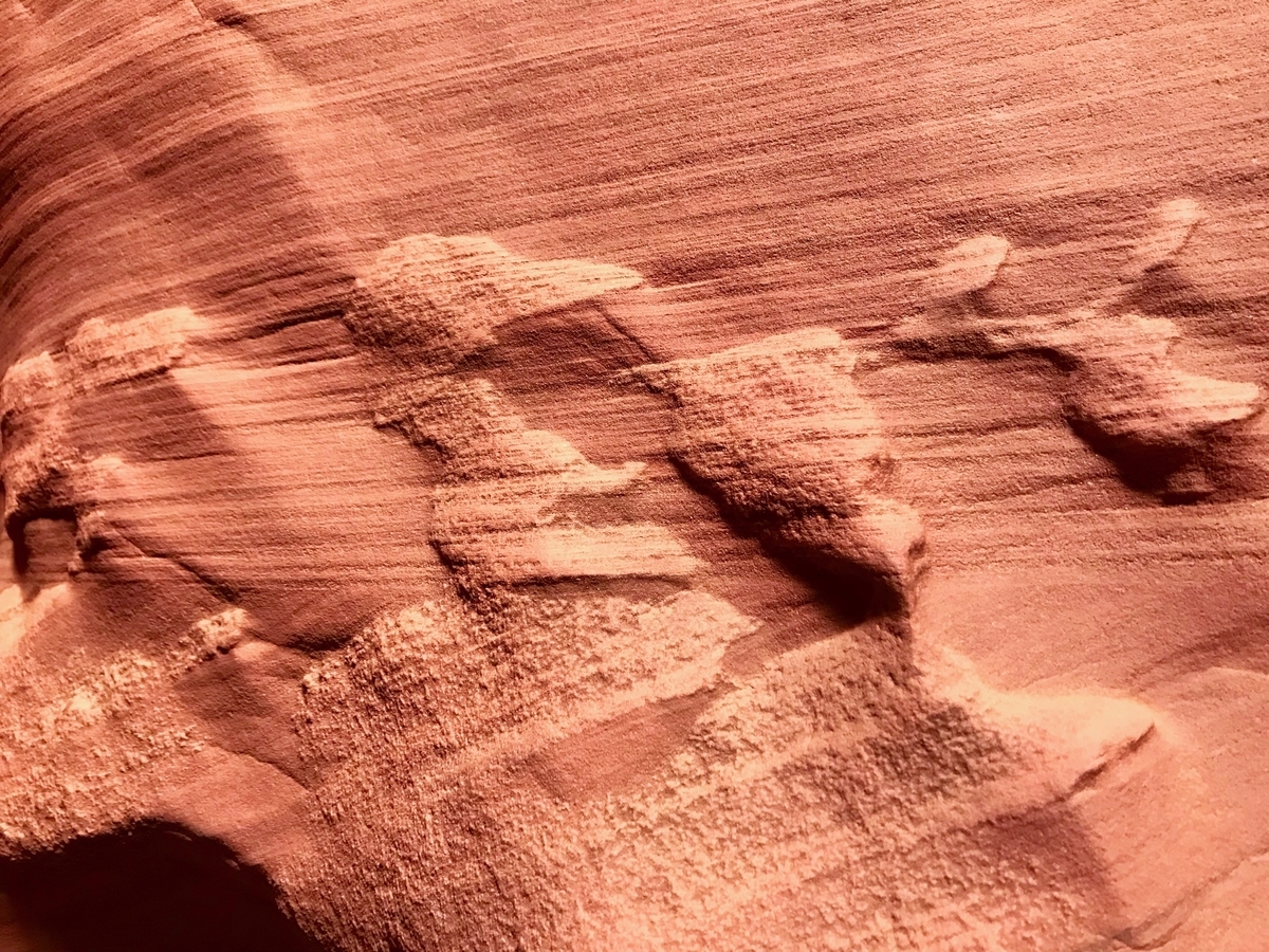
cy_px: 476
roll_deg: -0.6
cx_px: 634
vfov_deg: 49.7
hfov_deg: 63.4
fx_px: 1026
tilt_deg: -1.8
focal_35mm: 28
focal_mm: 3.99
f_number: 1.8
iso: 50
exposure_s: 1/15
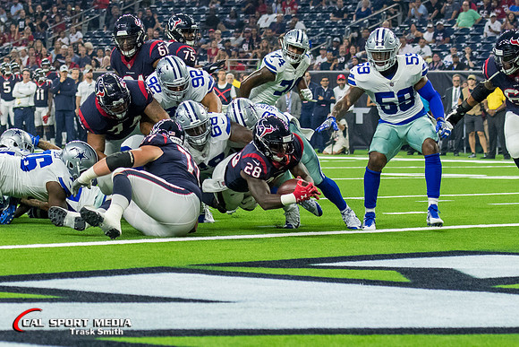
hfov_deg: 10.8
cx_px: 224
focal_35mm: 190
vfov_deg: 7.2
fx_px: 2739
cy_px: 222
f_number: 4
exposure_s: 1/1250
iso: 2500
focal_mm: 70
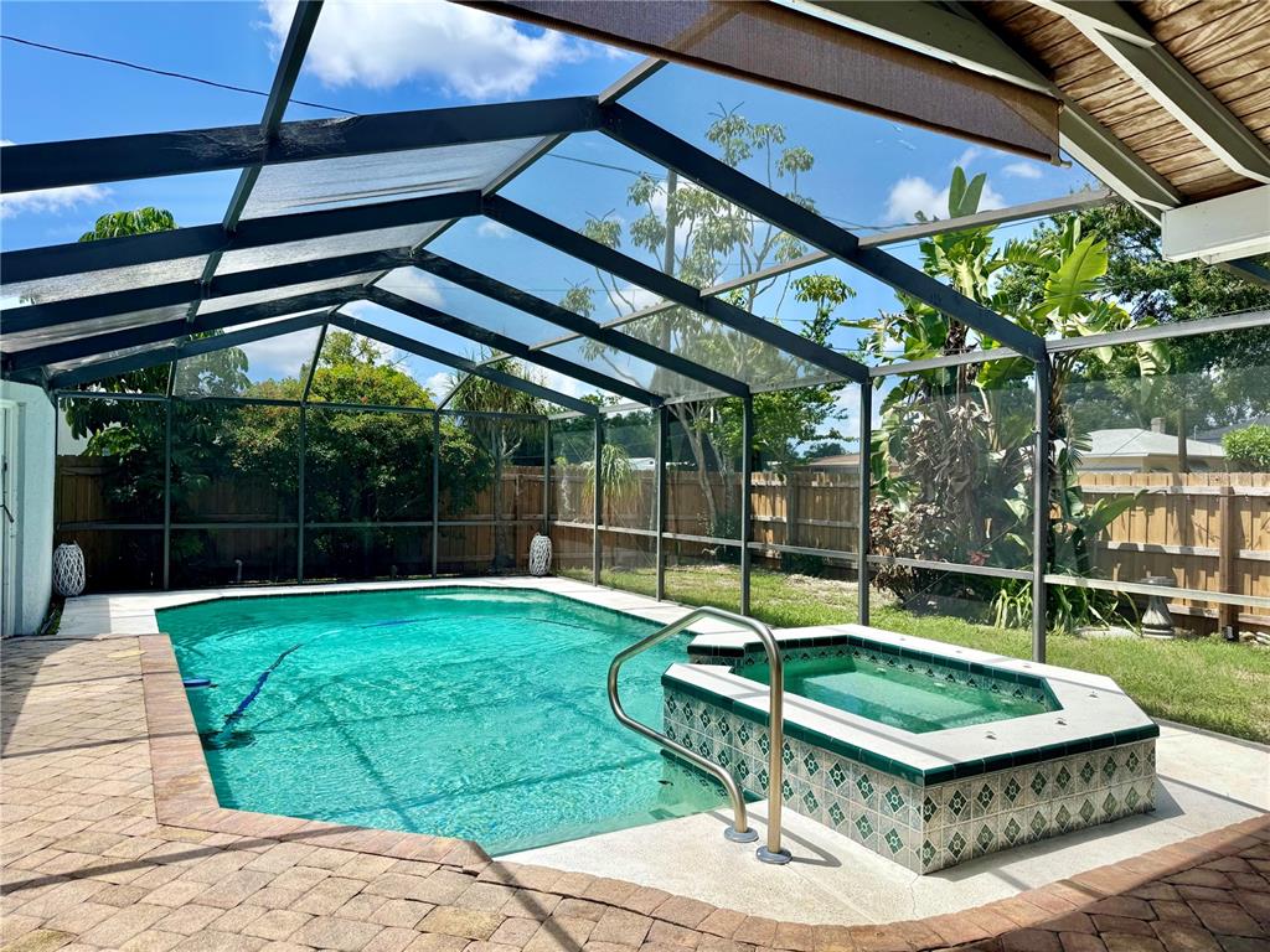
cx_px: 635
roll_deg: -0.9
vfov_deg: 56.8
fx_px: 881
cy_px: 476
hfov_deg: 71.6
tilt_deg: +0.8
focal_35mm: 24
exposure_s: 1/4167
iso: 80
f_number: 1.78
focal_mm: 6.76
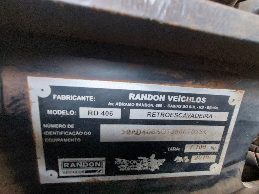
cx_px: 130
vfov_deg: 89.9
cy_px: 97
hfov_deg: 106.2
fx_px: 97
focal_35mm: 13
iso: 320
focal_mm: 1.74
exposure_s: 1/30
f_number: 2.2
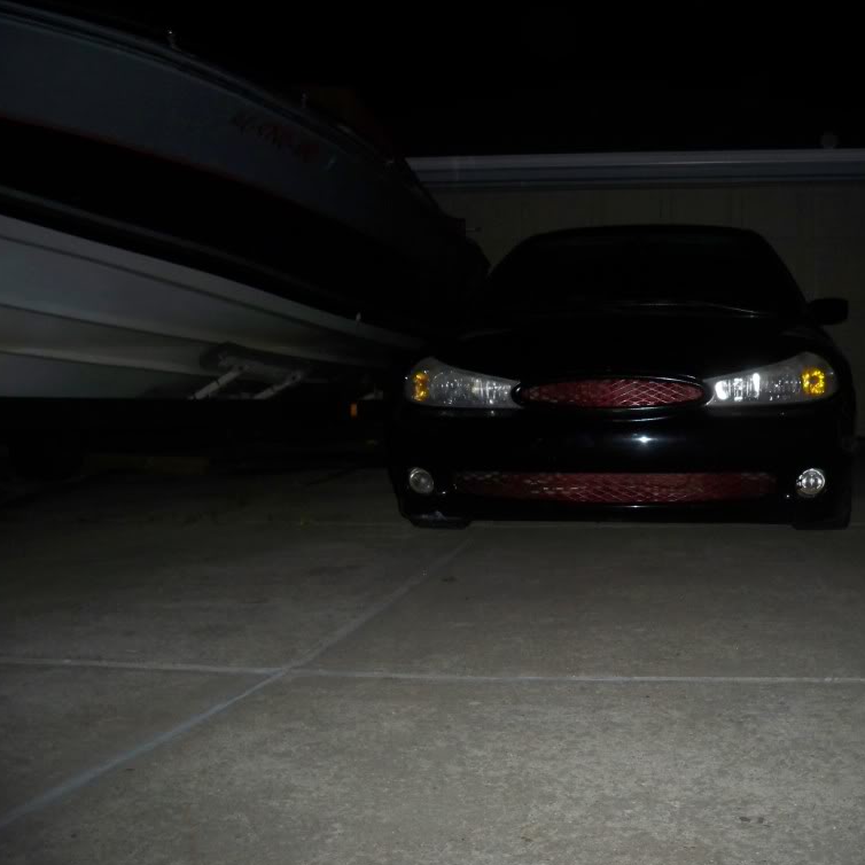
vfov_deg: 40.0
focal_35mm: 42
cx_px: 576
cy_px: 438
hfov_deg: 39.6
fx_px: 1187
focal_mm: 6.3
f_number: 3.1
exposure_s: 1/2
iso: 200
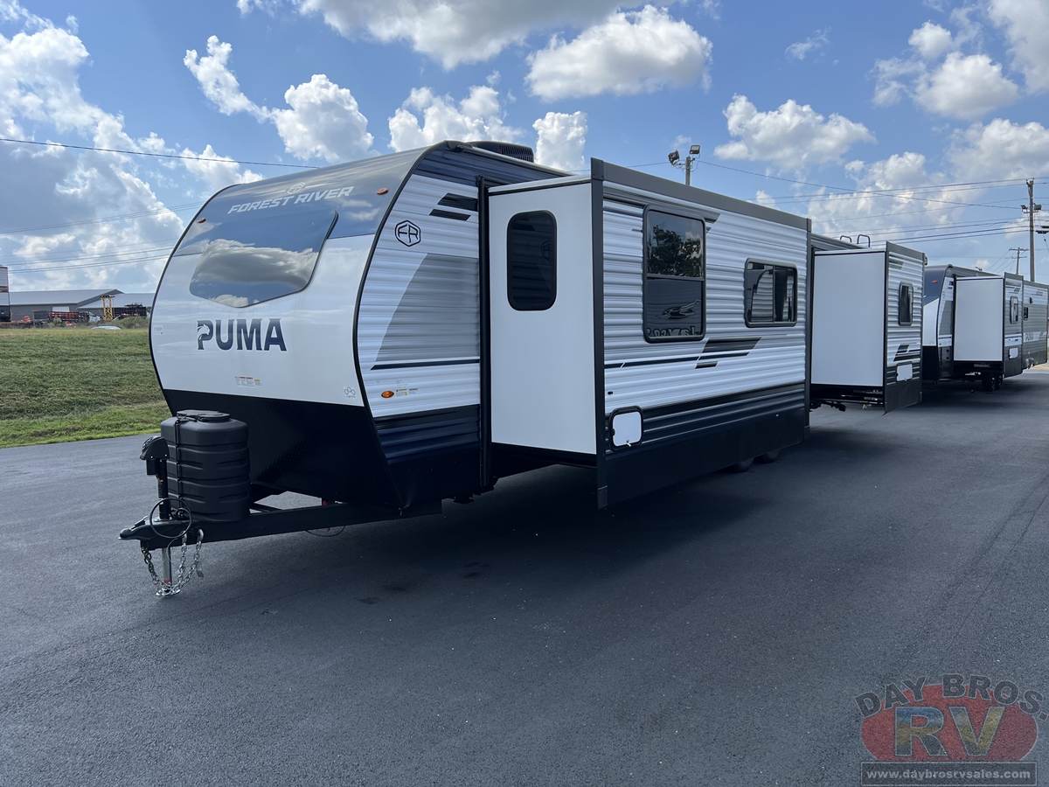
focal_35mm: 26
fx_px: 788
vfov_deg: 53.1
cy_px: 394
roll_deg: +1.0
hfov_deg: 67.3
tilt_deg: -6.1
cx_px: 524
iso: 50
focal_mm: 5.7
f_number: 1.5
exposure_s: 1/2841
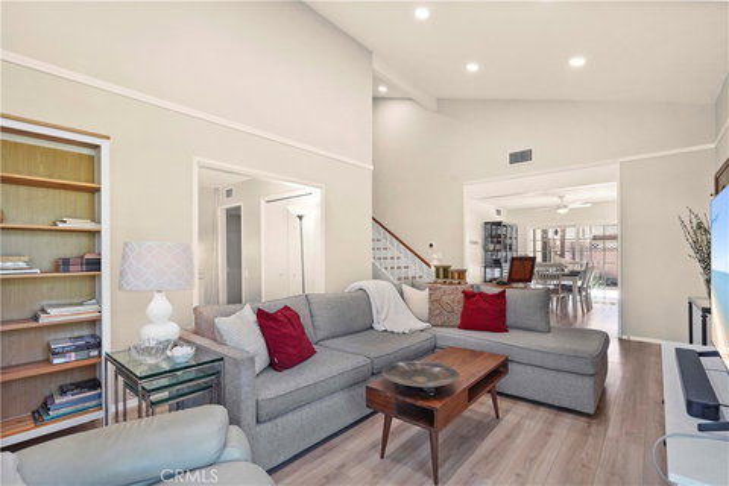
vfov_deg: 73.7
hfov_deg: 96.7
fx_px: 324
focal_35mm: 16
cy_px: 243
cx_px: 364
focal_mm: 16
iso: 5000
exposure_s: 1/40
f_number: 8
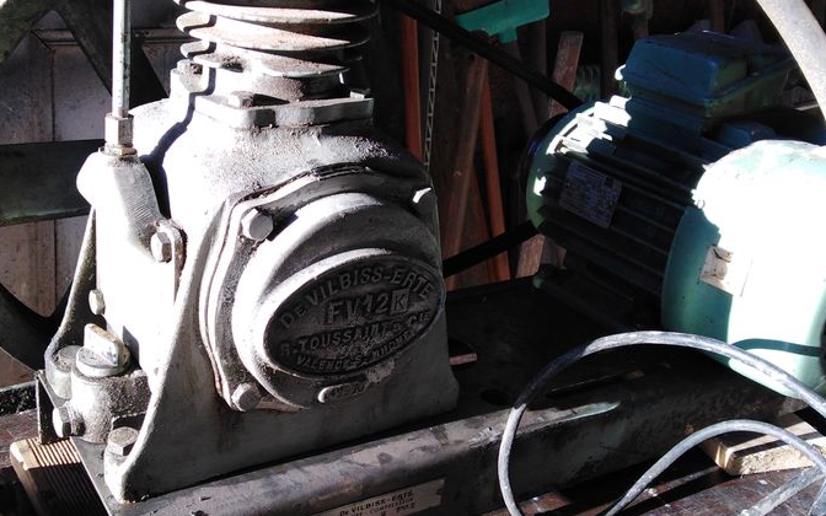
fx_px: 923
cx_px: 277
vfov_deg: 31.2
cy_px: 274
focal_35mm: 41
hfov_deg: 47.4
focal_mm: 3.46
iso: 100
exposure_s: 1/143
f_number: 2.2
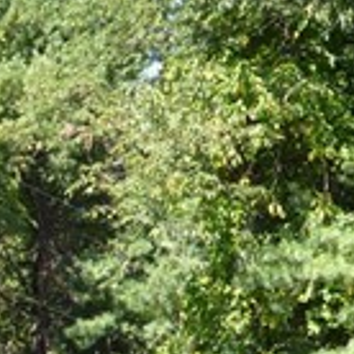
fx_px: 1863
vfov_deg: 10.0
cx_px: -468
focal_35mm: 161
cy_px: 718
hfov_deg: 9.7
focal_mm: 16
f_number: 5.6
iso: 160
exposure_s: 1/125
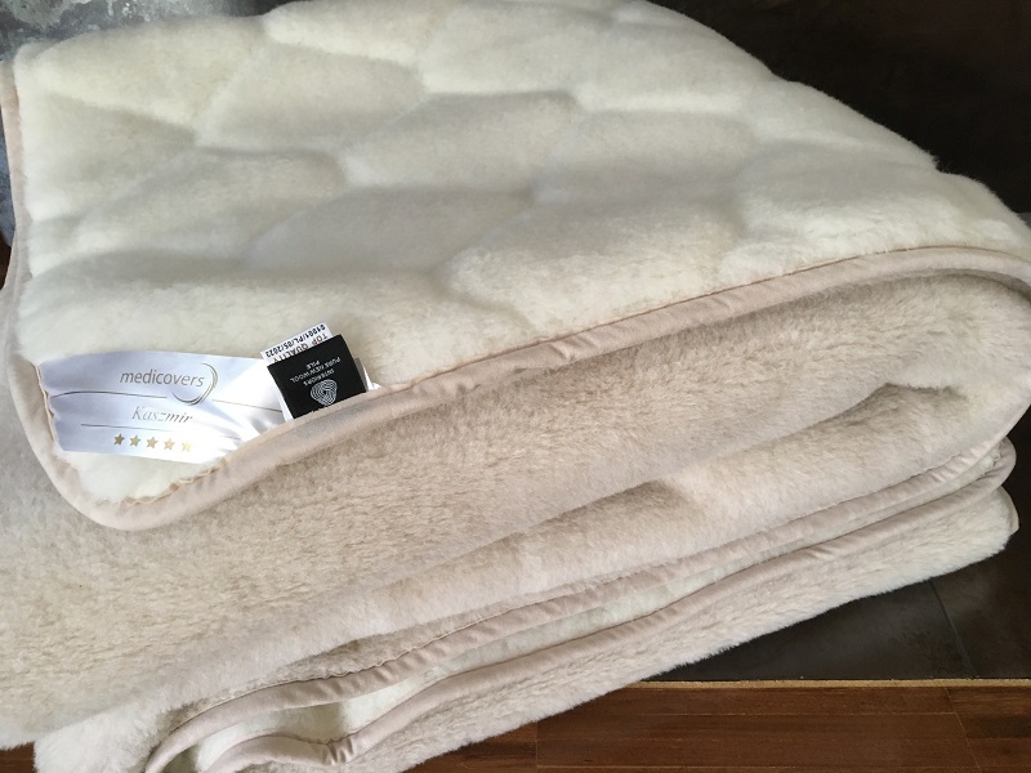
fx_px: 864
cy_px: 386
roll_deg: +3.0
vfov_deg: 48.2
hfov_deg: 61.7
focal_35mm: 29
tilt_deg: -37.2
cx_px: 516
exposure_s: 1/33
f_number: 2.2
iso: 160
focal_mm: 4.15
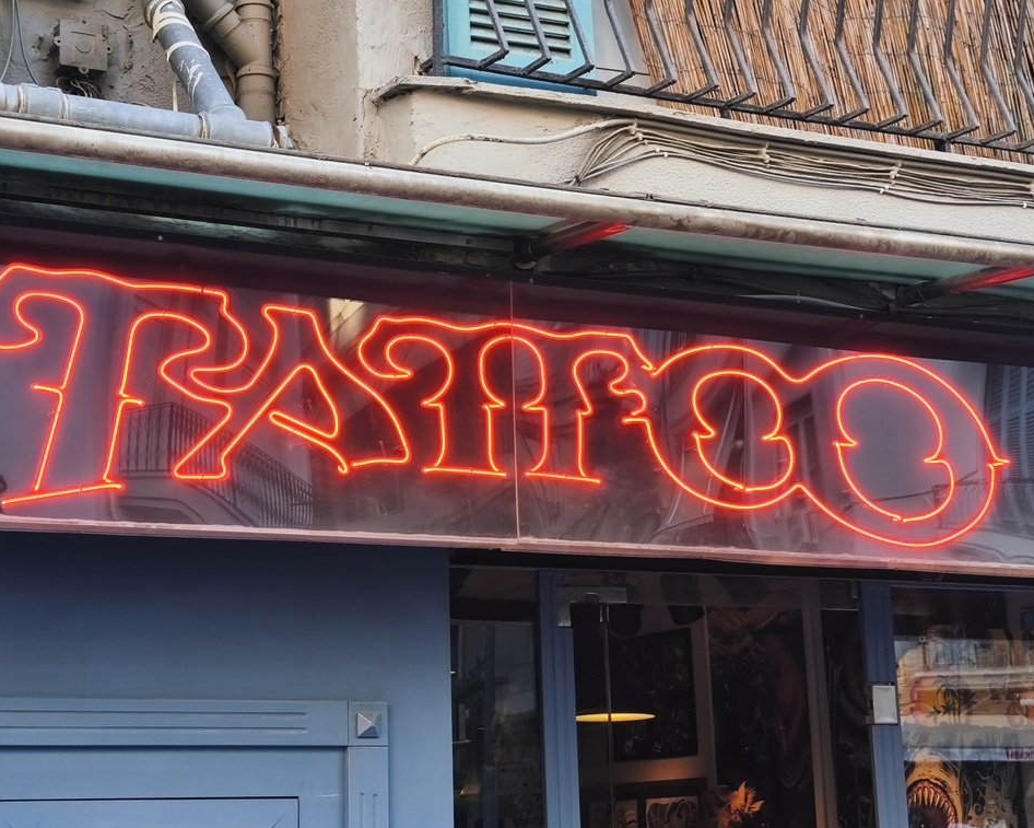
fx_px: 2020
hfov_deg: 28.7
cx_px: 474
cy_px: 401
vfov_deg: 23.1
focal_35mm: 66
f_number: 1.65
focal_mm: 6.18
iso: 50
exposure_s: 1/130
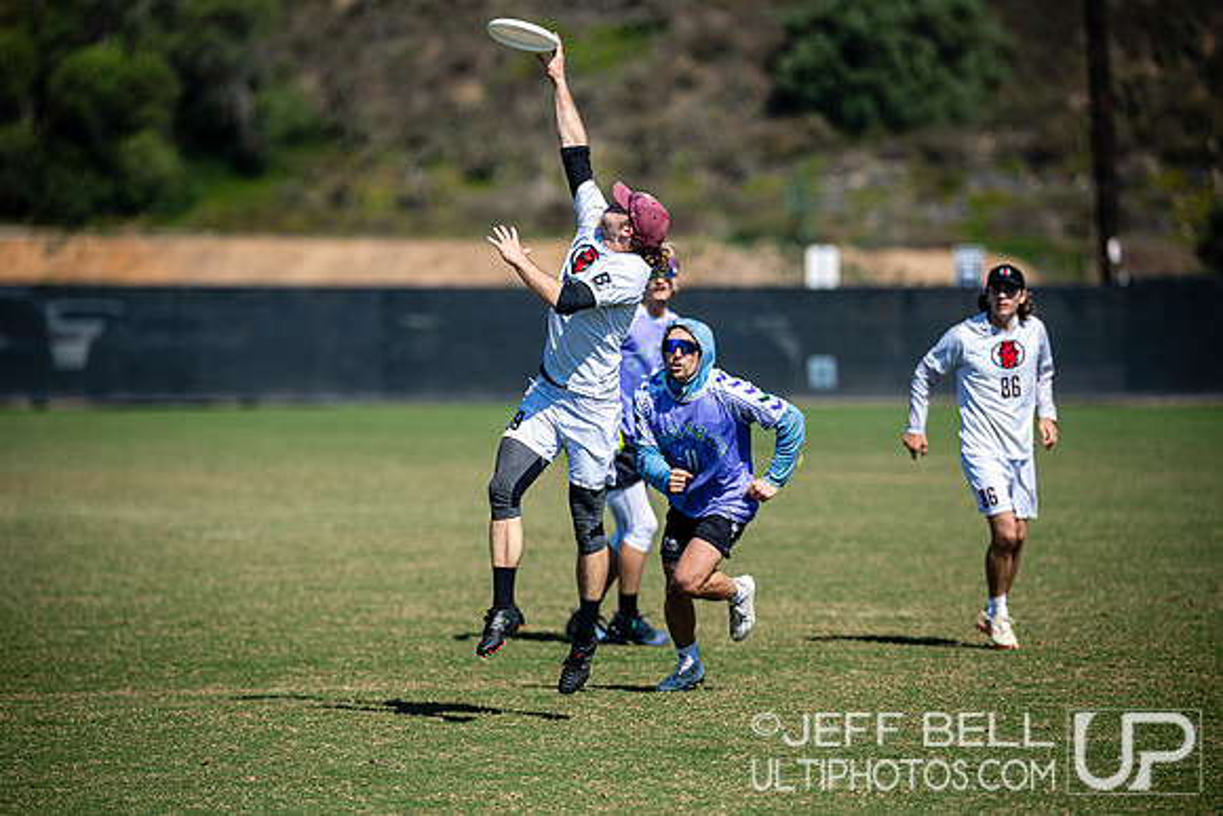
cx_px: 612
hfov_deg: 8.9
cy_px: 408
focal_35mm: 230
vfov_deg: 6.0
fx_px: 7815
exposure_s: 1/2500
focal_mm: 230
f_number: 3.2
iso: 110
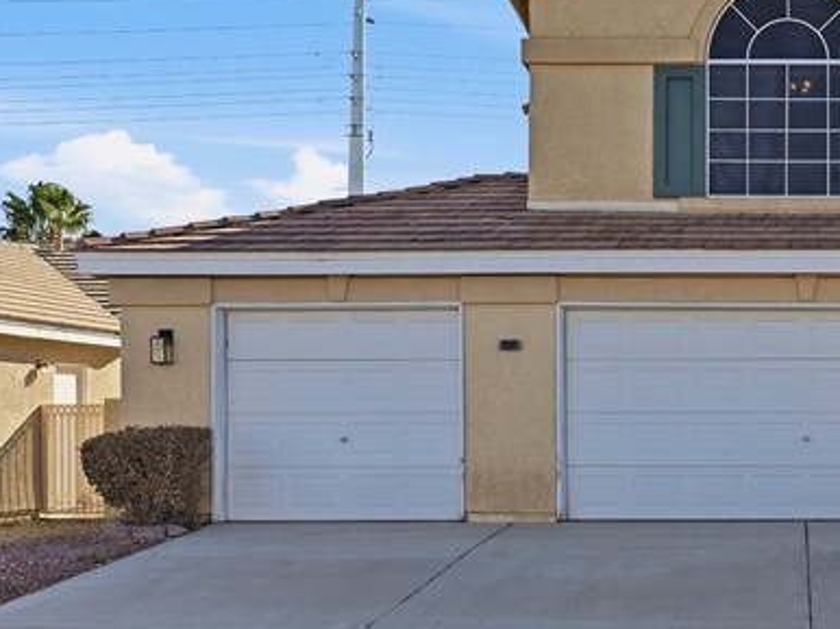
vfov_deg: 31.5
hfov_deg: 37.9
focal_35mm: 46
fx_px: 1116
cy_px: 340
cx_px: 790
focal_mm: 17
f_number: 9
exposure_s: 1/640
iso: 64
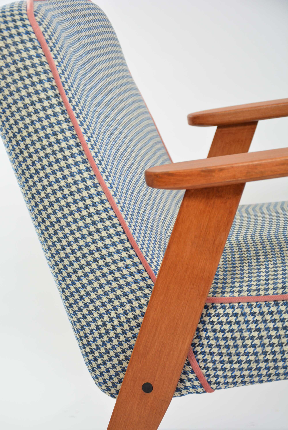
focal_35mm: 87
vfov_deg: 23.4
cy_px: 215
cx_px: 144
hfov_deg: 15.7
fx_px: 1042
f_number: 5.6
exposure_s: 1/125
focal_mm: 58
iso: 720
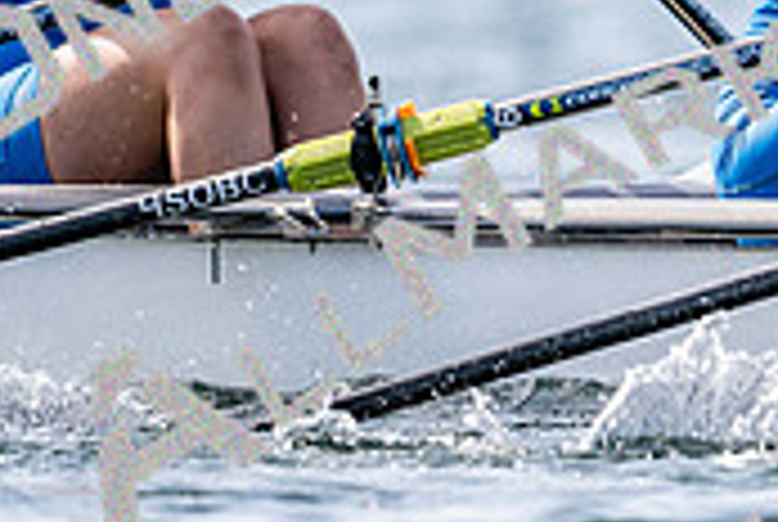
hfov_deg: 1.5
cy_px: -151
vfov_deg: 1.0
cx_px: 1003
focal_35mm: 1340
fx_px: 29008
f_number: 4.5
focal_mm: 400
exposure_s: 1/2500
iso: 320
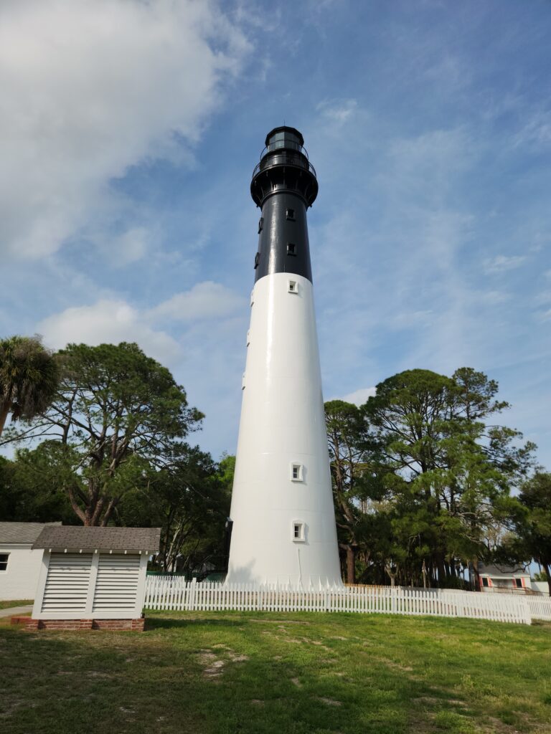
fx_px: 488
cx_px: 276
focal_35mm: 23
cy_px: 367
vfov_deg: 73.9
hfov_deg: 58.9
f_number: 1.8
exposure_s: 1/3109
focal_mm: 5.4
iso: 20
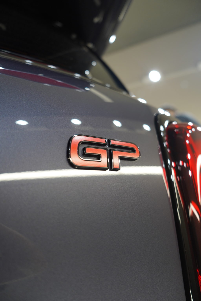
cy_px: 150
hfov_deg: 46.4
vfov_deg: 65.5
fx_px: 234
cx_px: 100
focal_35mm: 28
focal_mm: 28
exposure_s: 1/60
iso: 500
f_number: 4
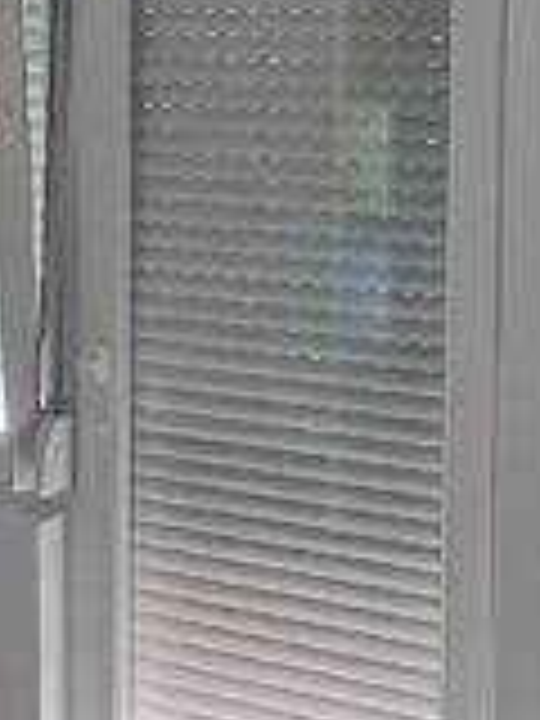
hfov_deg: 17.1
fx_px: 1726
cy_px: 148
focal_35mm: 83
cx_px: -76
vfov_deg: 23.2
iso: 64
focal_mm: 1.74
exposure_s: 1/50
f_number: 2.2
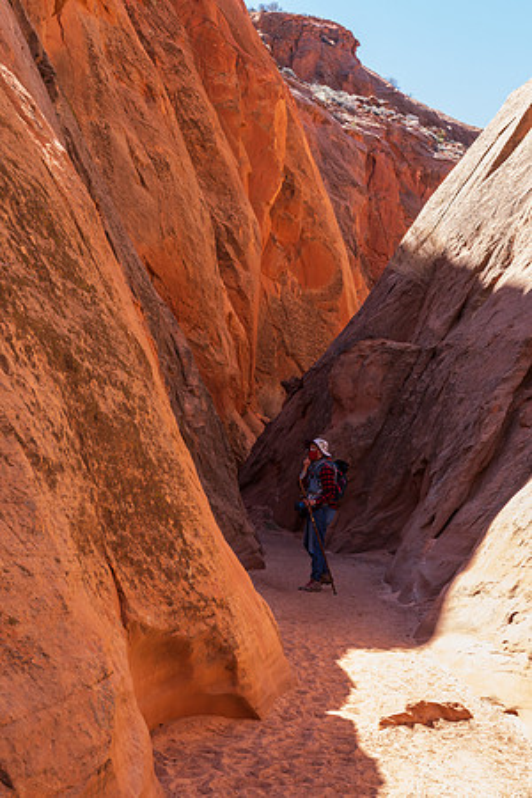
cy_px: 399
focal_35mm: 70
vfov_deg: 28.8
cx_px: 266
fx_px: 1552
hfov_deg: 19.5
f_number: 18
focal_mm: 70
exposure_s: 1/250
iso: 2500
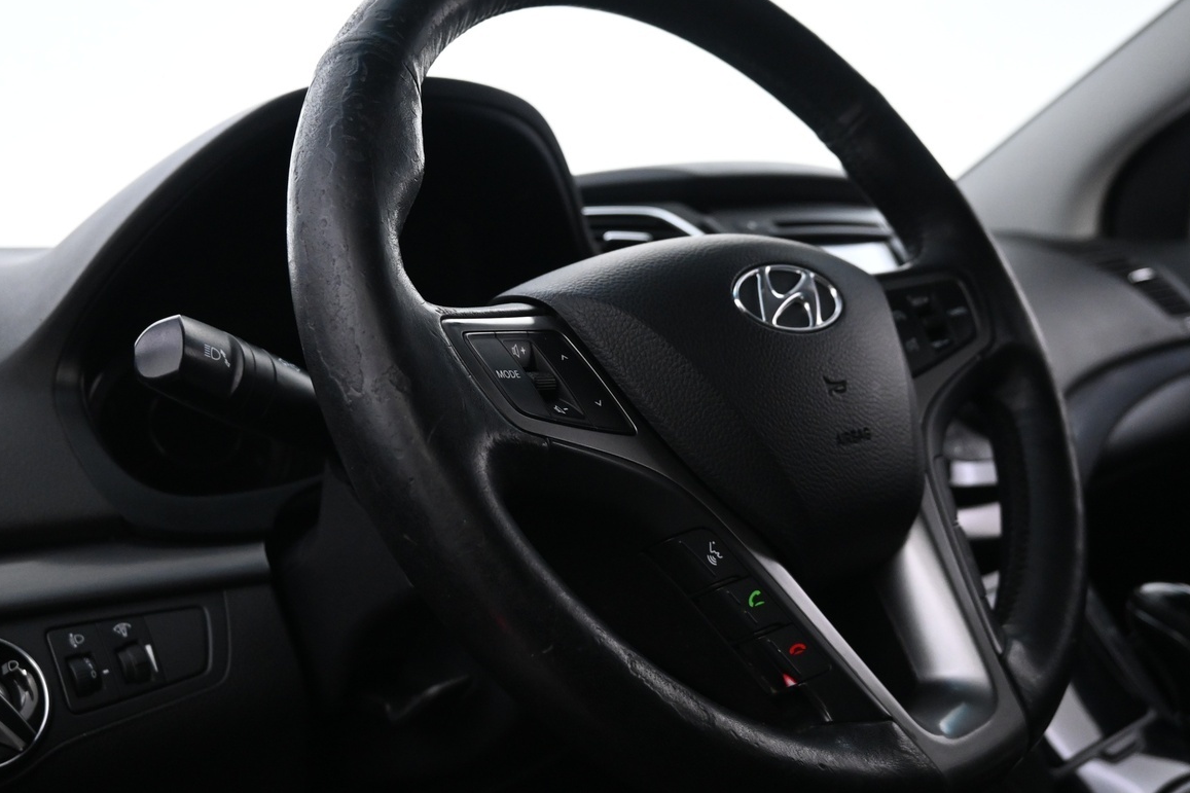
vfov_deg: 37.2
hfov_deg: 53.5
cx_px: 582
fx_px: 1180
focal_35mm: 36
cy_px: 395
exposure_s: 1/25
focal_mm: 17
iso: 1600
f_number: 3.5
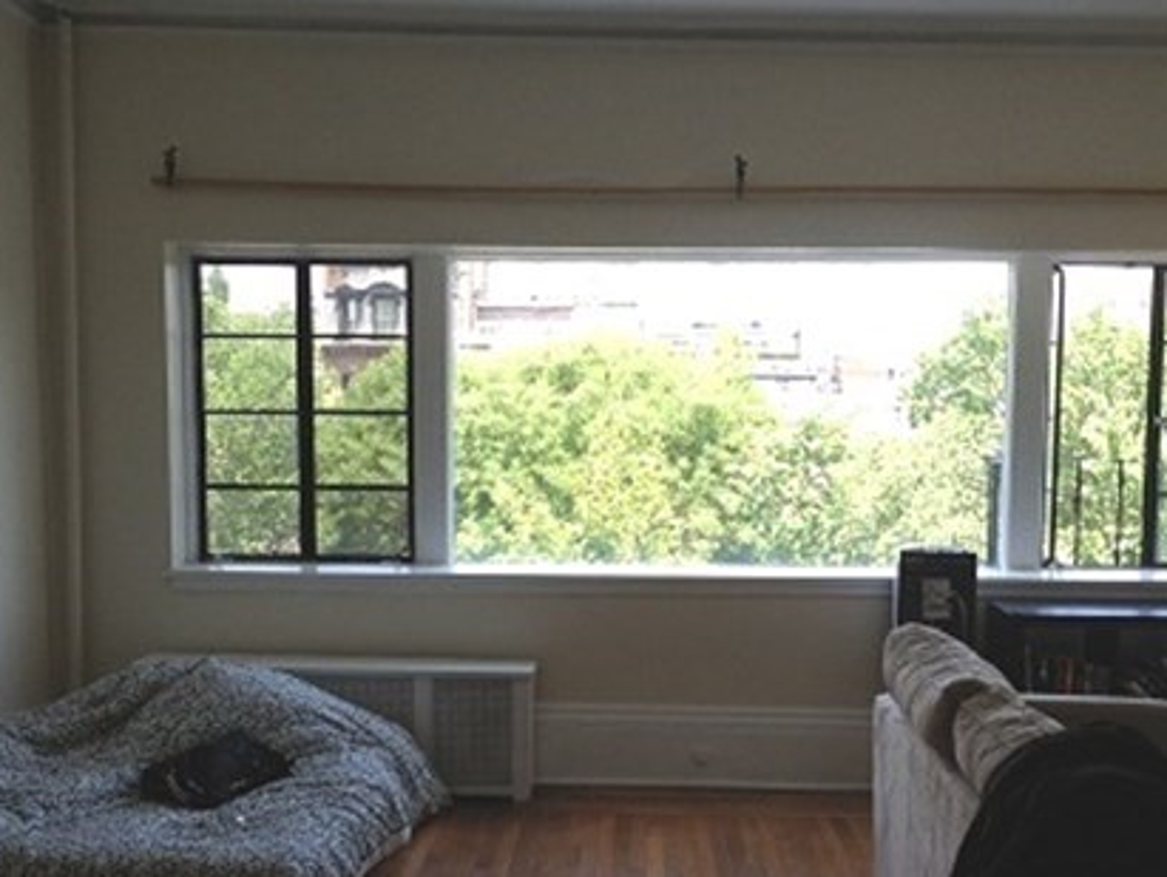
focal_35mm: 51
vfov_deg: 28.5
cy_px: 570
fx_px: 1721
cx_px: 626
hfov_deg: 37.4
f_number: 2.4
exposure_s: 1/147
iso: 64
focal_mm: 4.28
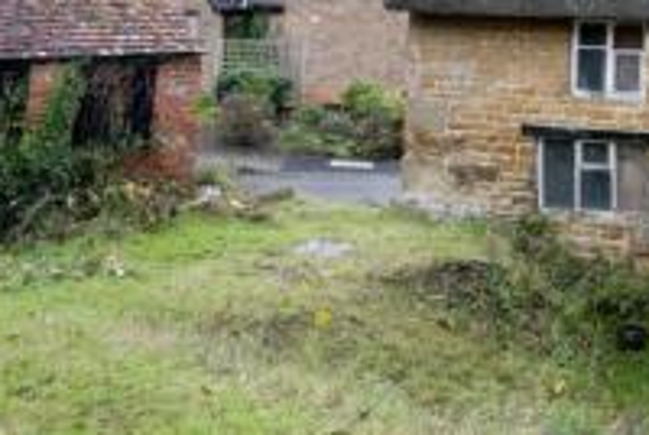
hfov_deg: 33.9
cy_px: -44
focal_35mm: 51
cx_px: 717
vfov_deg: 24.9
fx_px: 914
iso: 320
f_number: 8
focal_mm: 15.5
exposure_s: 1/30
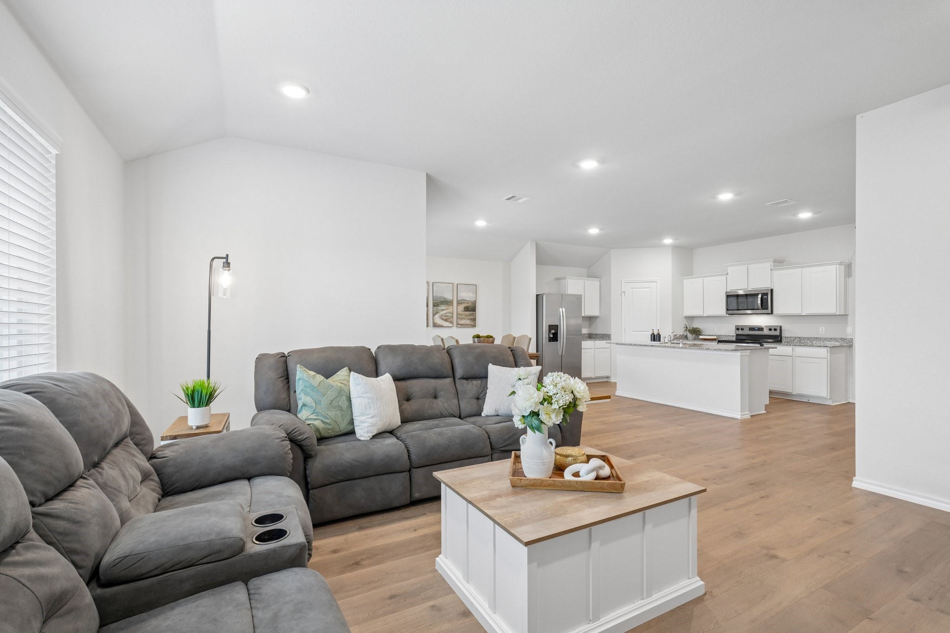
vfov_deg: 73.7
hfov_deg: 96.7
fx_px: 422
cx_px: 475
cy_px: 316
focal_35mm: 16
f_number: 8
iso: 400
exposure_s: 1/10
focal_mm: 16
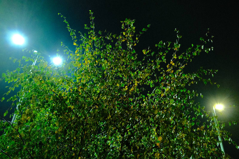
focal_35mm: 41
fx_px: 272
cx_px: 120
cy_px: 80
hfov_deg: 47.4
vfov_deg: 32.6
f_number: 2.8
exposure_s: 1/20
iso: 6400
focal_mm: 27
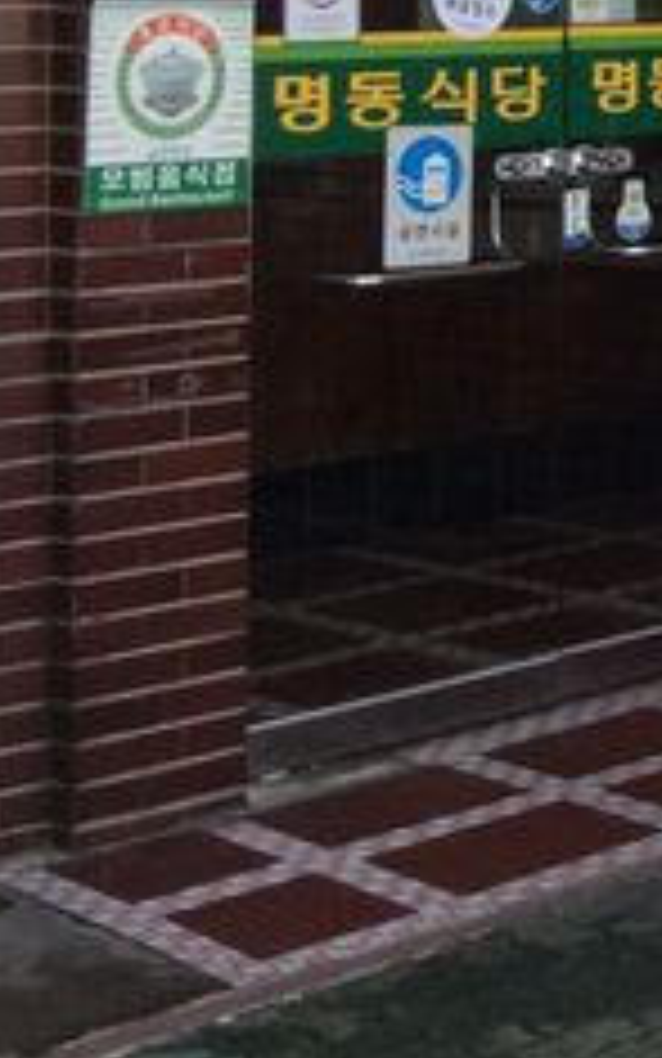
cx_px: 1272
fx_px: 3000
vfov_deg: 19.3
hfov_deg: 11.5
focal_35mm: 104
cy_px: -68
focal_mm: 3.3
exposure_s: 1/253
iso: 32
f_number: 2.4
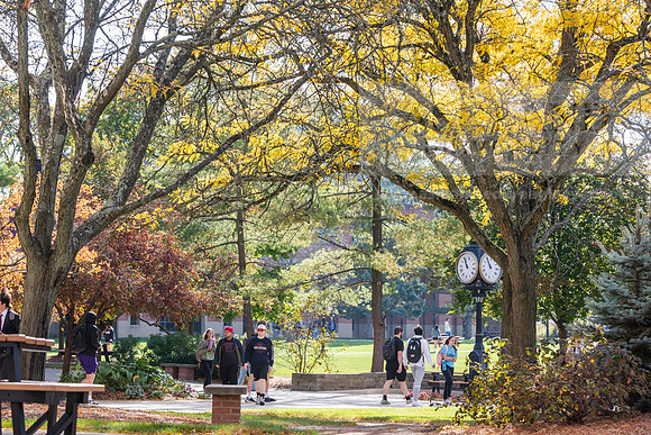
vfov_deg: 13.0
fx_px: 1899
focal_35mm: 105
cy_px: 218
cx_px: 326
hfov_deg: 19.5
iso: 400
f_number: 8
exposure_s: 1/250
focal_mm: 105
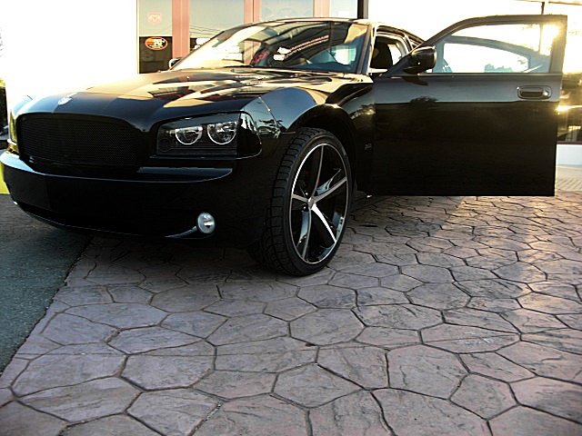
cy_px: 218
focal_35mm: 36
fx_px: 605
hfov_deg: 51.4
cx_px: 291
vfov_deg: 39.7
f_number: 2.8
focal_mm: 6.3
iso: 50
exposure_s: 1/60
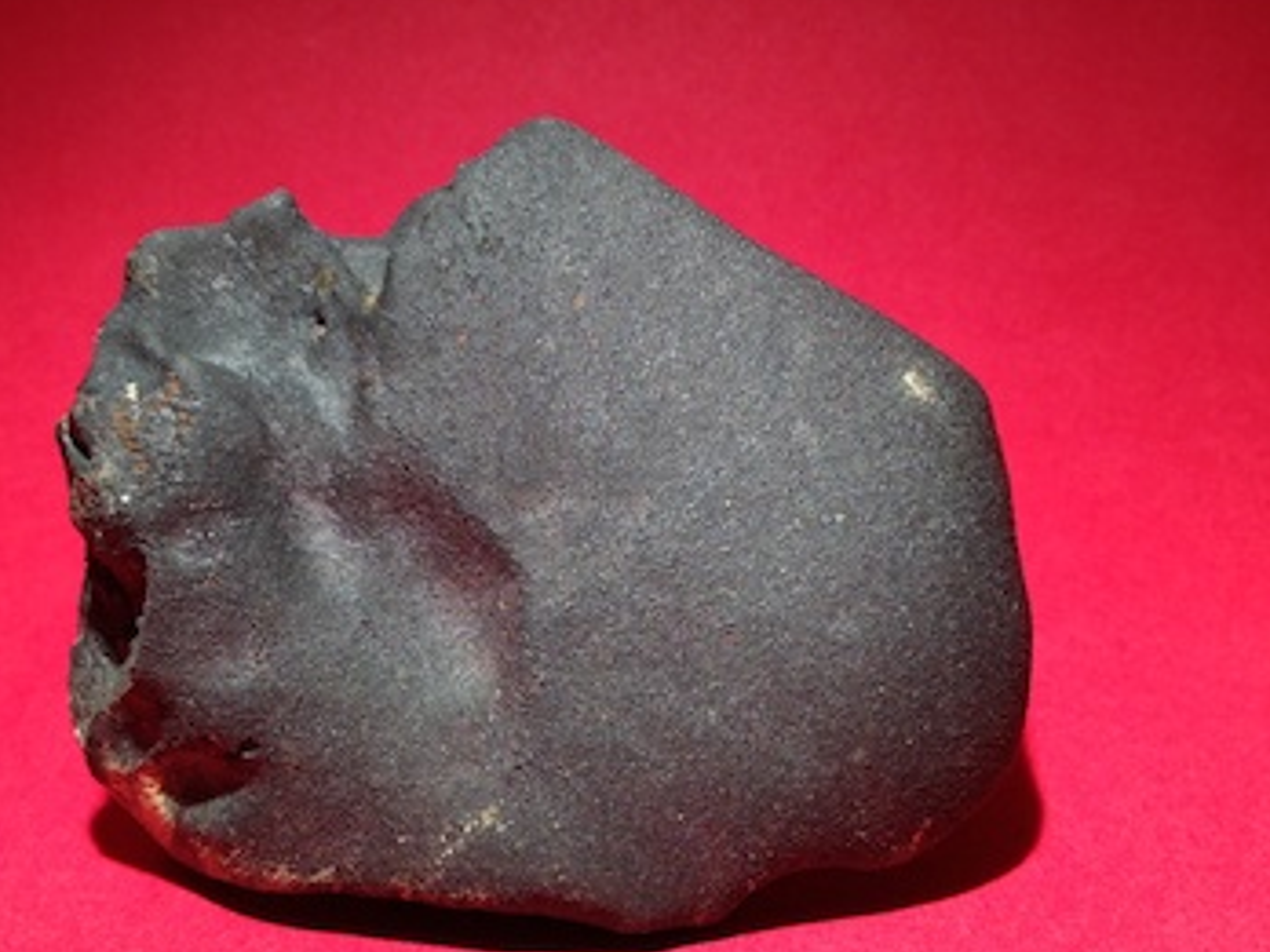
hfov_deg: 36.7
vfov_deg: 28.0
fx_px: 1908
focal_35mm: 52
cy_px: 405
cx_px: 524
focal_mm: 4.13
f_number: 2.4
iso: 50
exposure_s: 1/140
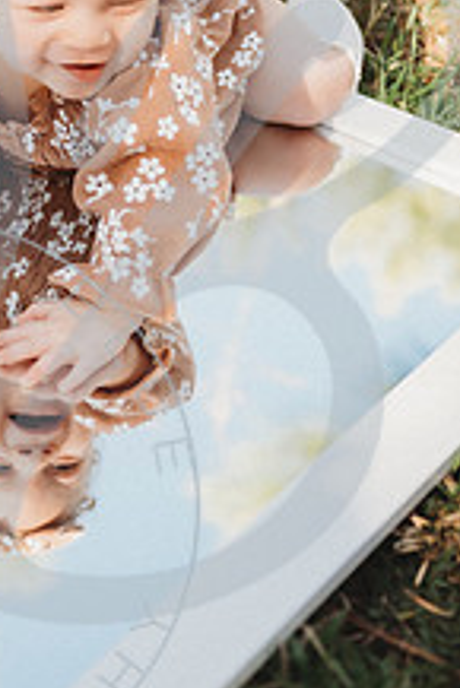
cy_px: 266
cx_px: 48
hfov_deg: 15.6
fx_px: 1665
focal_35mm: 87
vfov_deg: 23.3
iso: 200
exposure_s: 1/400
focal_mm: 42
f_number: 2.8
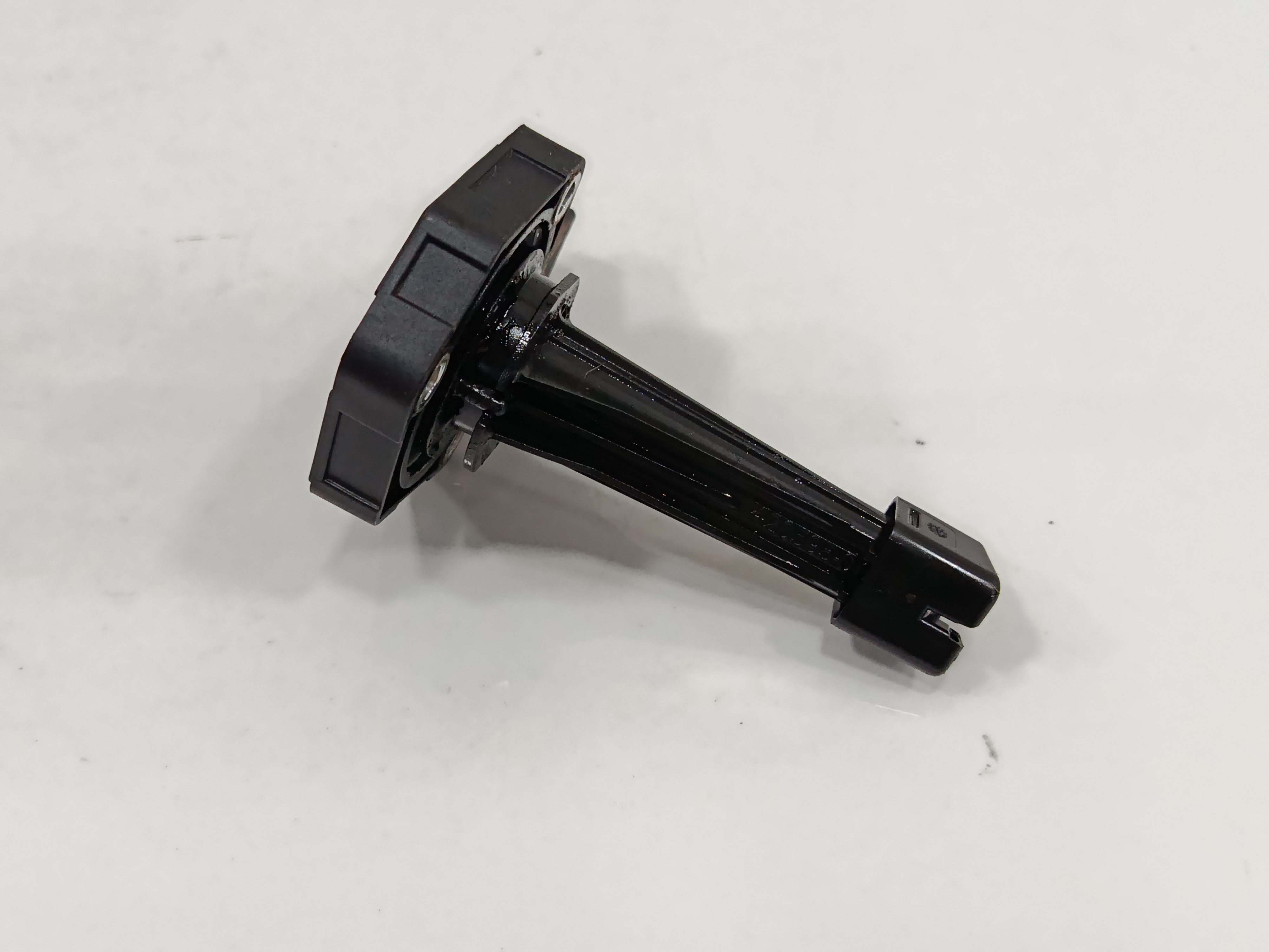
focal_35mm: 35
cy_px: 476
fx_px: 1283
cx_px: 634
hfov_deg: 52.6
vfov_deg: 40.7
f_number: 1.7
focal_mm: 5.24
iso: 864
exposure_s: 1/100
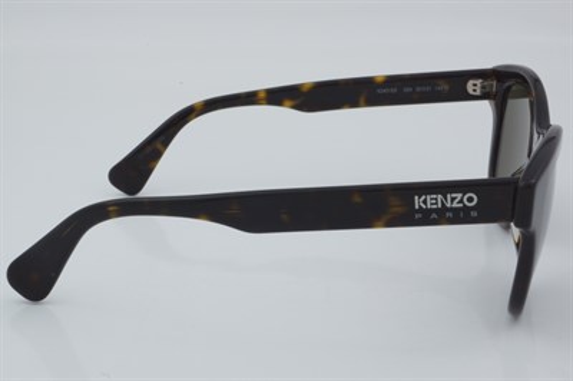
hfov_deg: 29.9
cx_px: 286
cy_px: 190
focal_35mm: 68
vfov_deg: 20.1
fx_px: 1073
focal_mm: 45
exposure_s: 1/3
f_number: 32
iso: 100
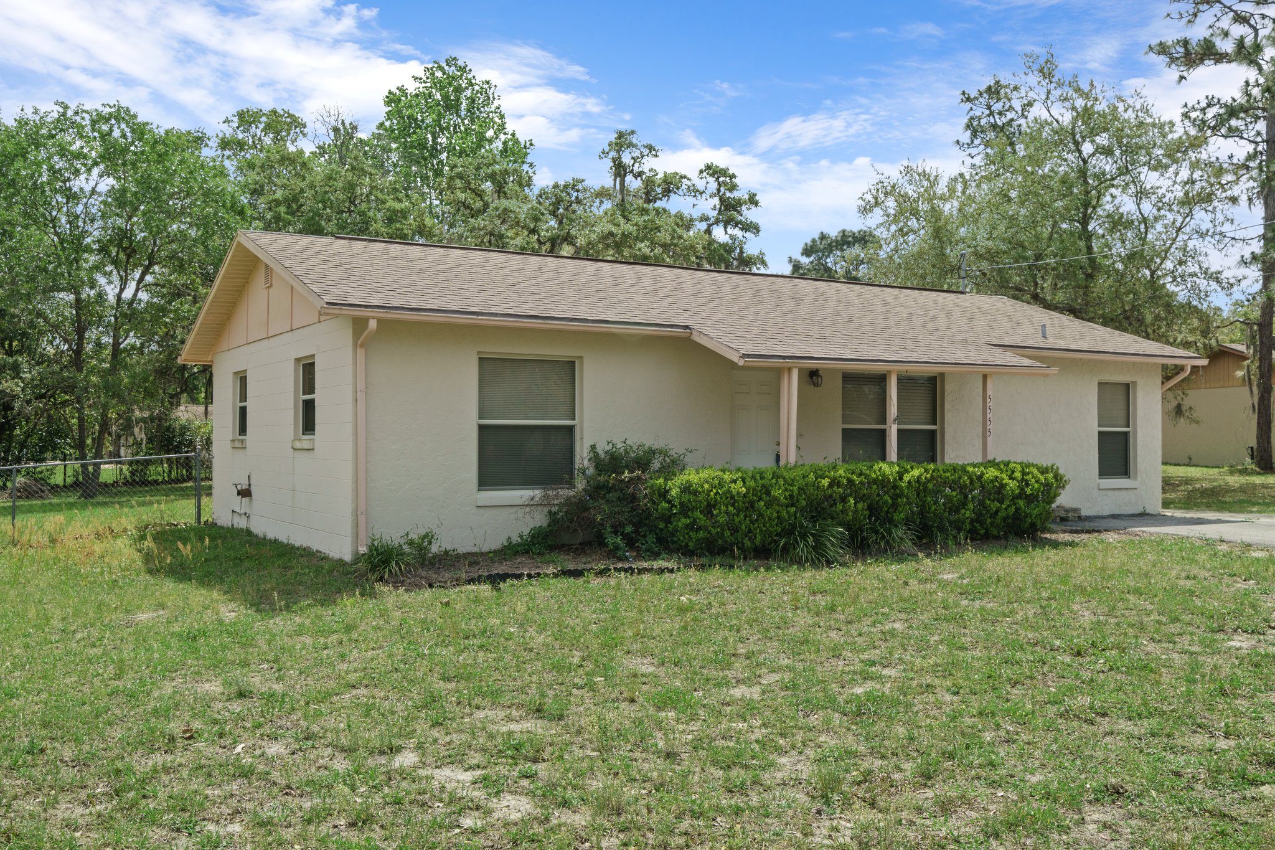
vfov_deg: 40.0
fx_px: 1169
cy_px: 425
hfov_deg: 57.2
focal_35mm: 33
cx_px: 638
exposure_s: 1/200
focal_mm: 22
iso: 320
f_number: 8
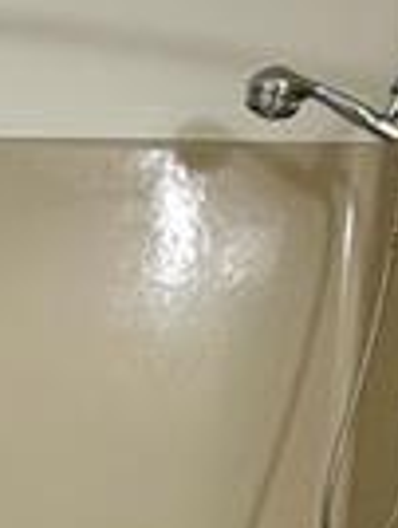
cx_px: -20
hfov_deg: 17.9
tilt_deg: -18.1
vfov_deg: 20.7
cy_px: 800
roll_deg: -0.2
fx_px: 1223
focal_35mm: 80
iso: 250
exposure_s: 1/120
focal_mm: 2.22
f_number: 2.2
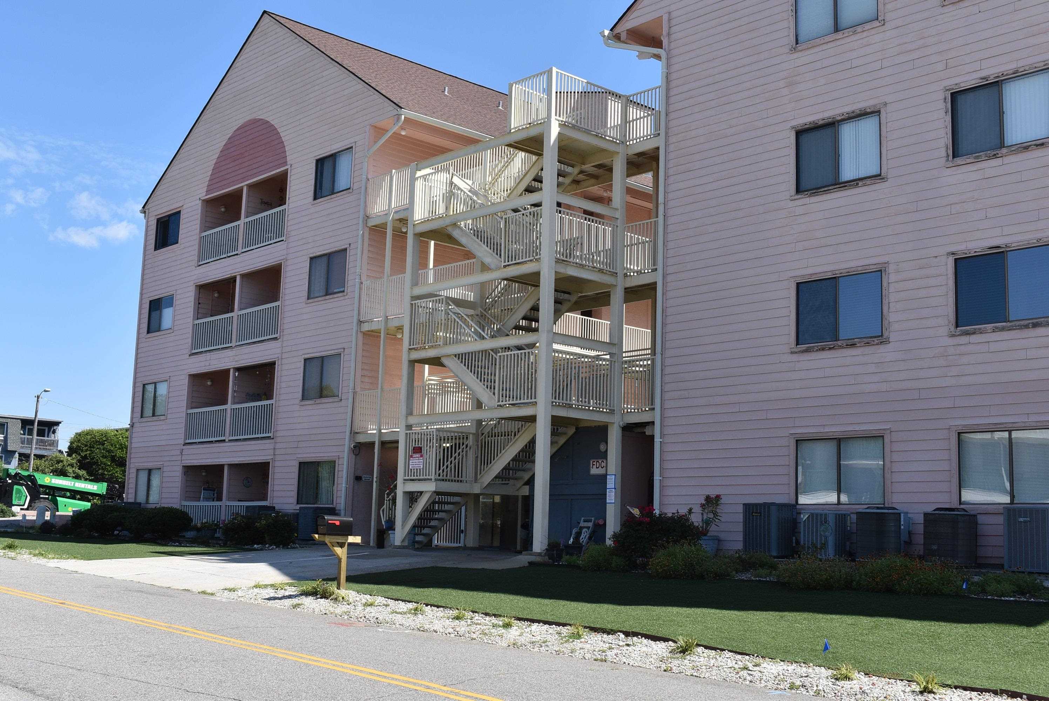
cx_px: 524
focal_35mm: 42
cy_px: 350
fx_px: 1225
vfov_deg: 31.9
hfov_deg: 46.4
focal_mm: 28
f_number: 9
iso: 200
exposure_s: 1/400
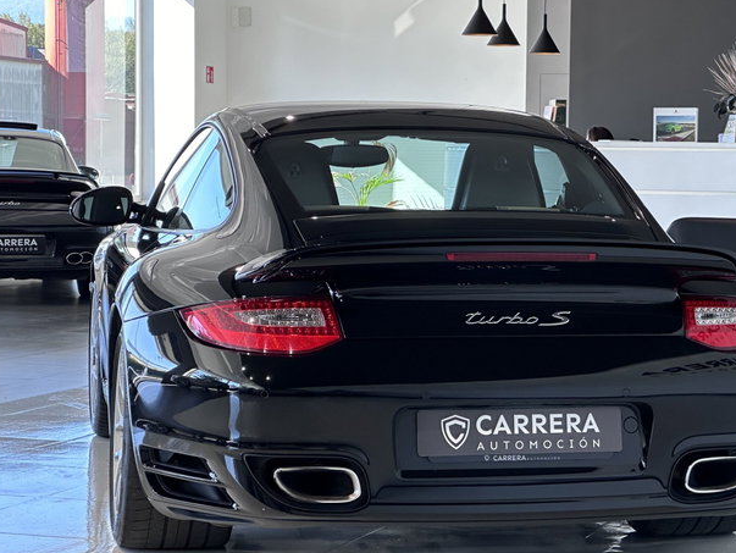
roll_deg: -1.0
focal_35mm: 98
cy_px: 299
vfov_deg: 15.1
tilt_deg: -3.6
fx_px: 2085
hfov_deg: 20.0
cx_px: 458
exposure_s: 1/99
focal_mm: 9
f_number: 2.8
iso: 64
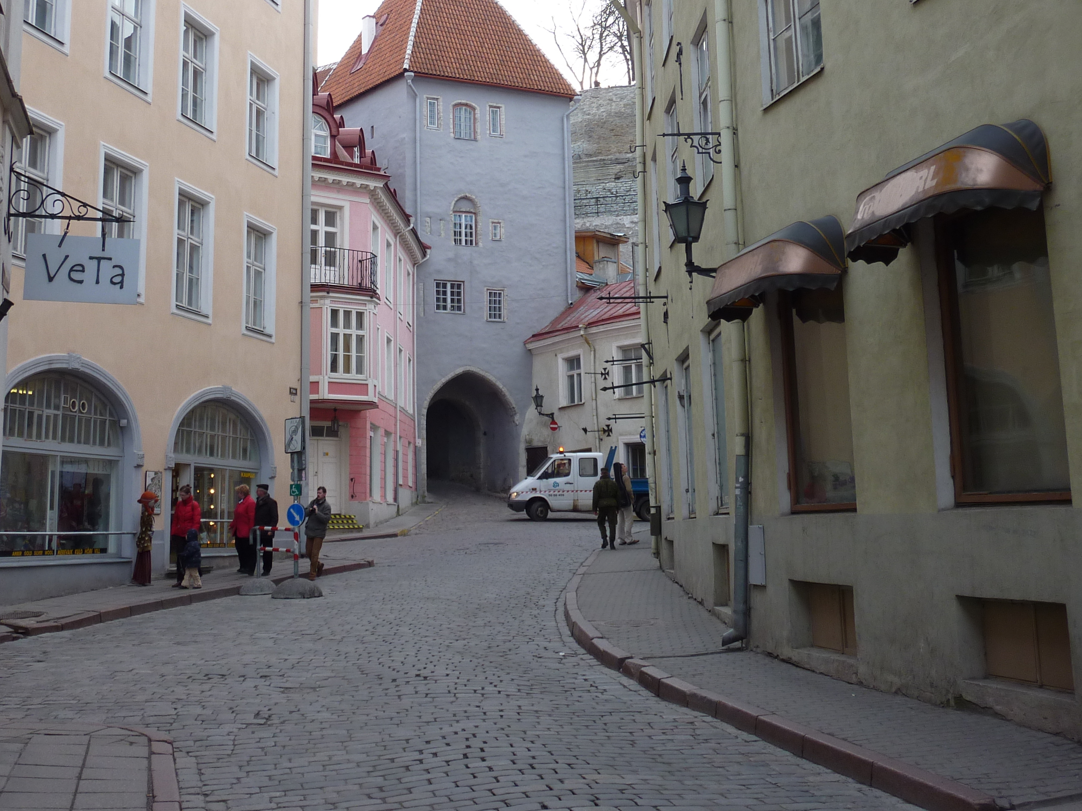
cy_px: 292
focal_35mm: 41
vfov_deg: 34.9
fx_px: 1281
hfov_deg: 45.7
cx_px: 469
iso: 80
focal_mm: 5.3
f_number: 4
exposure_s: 1/125
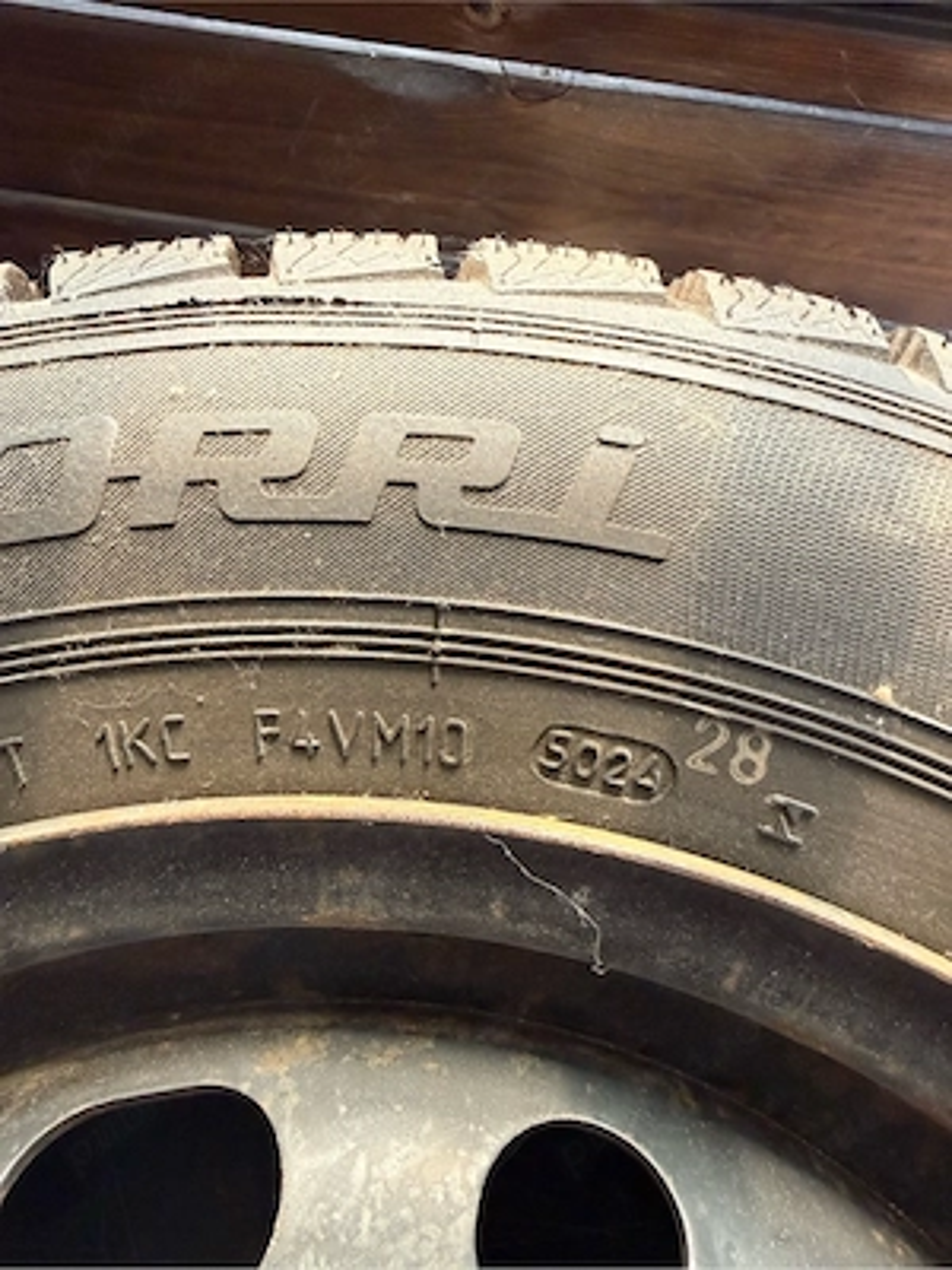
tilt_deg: -77.7
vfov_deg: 71.6
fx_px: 880
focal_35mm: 24
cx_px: 476
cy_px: 635
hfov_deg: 56.8
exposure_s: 1/74
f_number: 2.2
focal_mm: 2.22
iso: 320
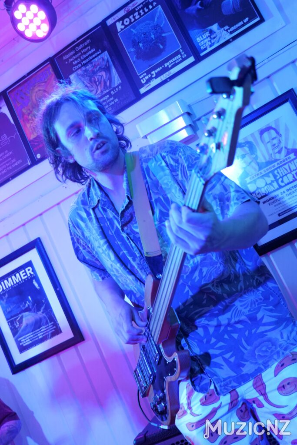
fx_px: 458
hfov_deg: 36.0
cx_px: 148
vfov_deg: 51.9
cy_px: 222
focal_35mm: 37
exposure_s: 1/60
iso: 5000
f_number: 4.6
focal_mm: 37
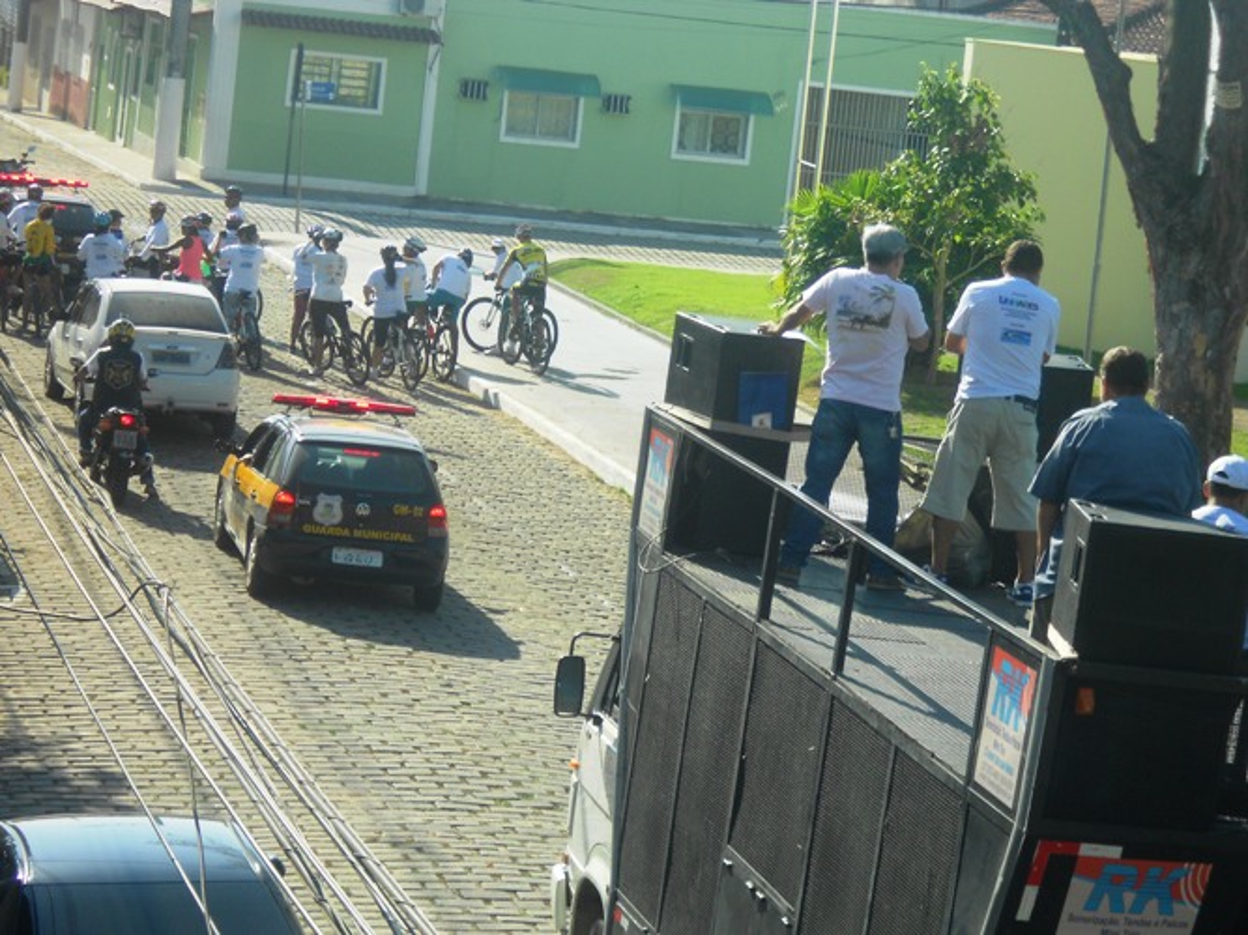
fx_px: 4686
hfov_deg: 15.2
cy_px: 468
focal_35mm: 130
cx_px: 624
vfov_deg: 11.4
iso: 80
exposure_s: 1/160
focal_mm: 23
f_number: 6.5
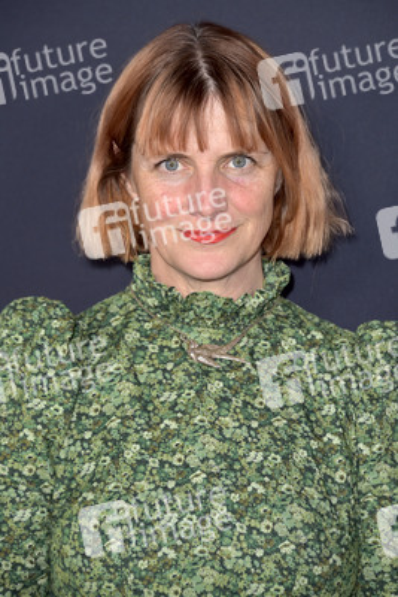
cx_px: 199
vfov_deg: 11.4
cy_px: 298
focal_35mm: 180
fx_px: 2982
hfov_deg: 7.6
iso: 500
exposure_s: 1/200
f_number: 6.3
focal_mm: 180
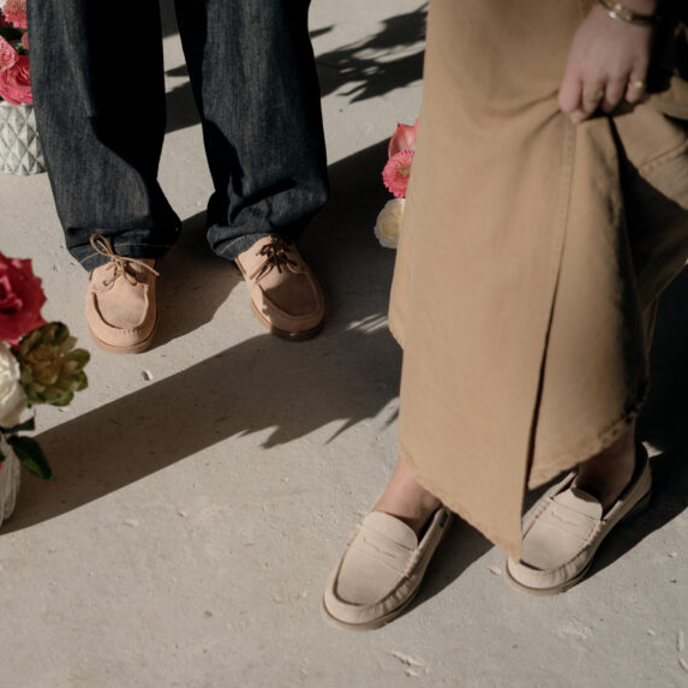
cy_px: 271
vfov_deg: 22.7
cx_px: 286
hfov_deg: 22.7
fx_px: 1709
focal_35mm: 76
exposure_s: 1/3200
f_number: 2.8
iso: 160
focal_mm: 50
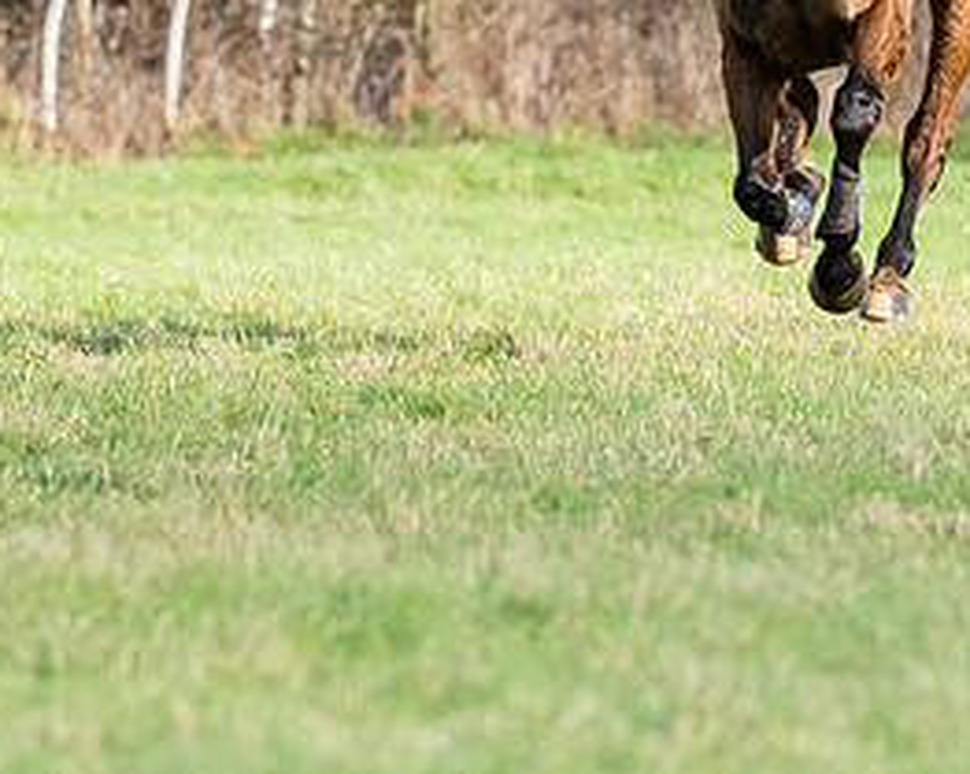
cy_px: 55
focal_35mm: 1138
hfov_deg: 1.7
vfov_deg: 1.4
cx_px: 803
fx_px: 32634
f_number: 4
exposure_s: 1/2500
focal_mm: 200
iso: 400
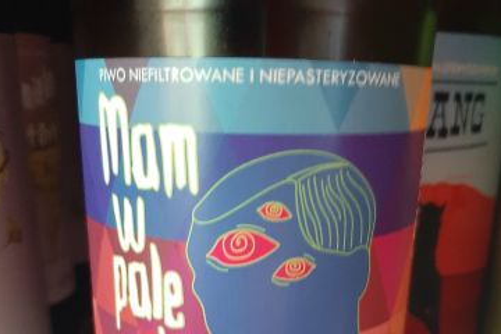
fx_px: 557
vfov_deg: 31.2
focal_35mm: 40
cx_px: 239
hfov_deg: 48.4
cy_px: 326
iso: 320
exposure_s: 1/25
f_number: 1.7
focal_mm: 3.93
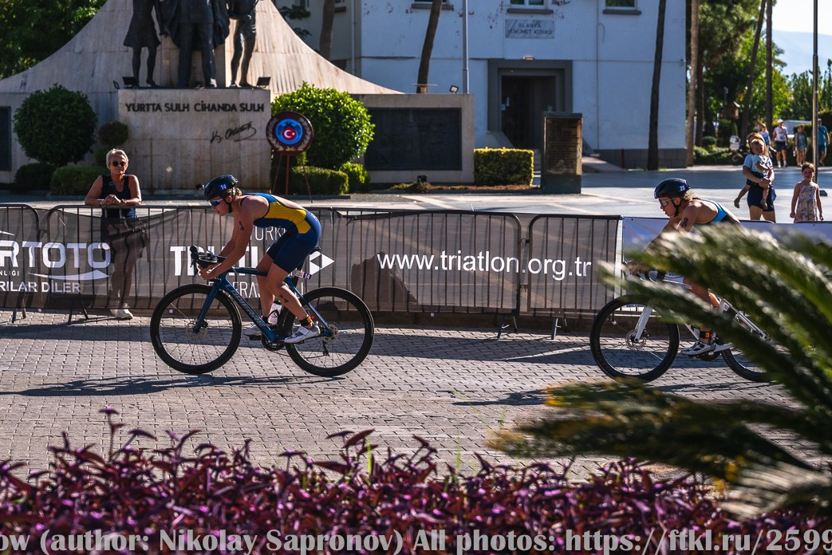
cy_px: 224
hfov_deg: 22.1
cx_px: 337
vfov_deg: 14.9
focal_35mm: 92
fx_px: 2127
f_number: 4
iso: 200
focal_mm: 75
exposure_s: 1/3200
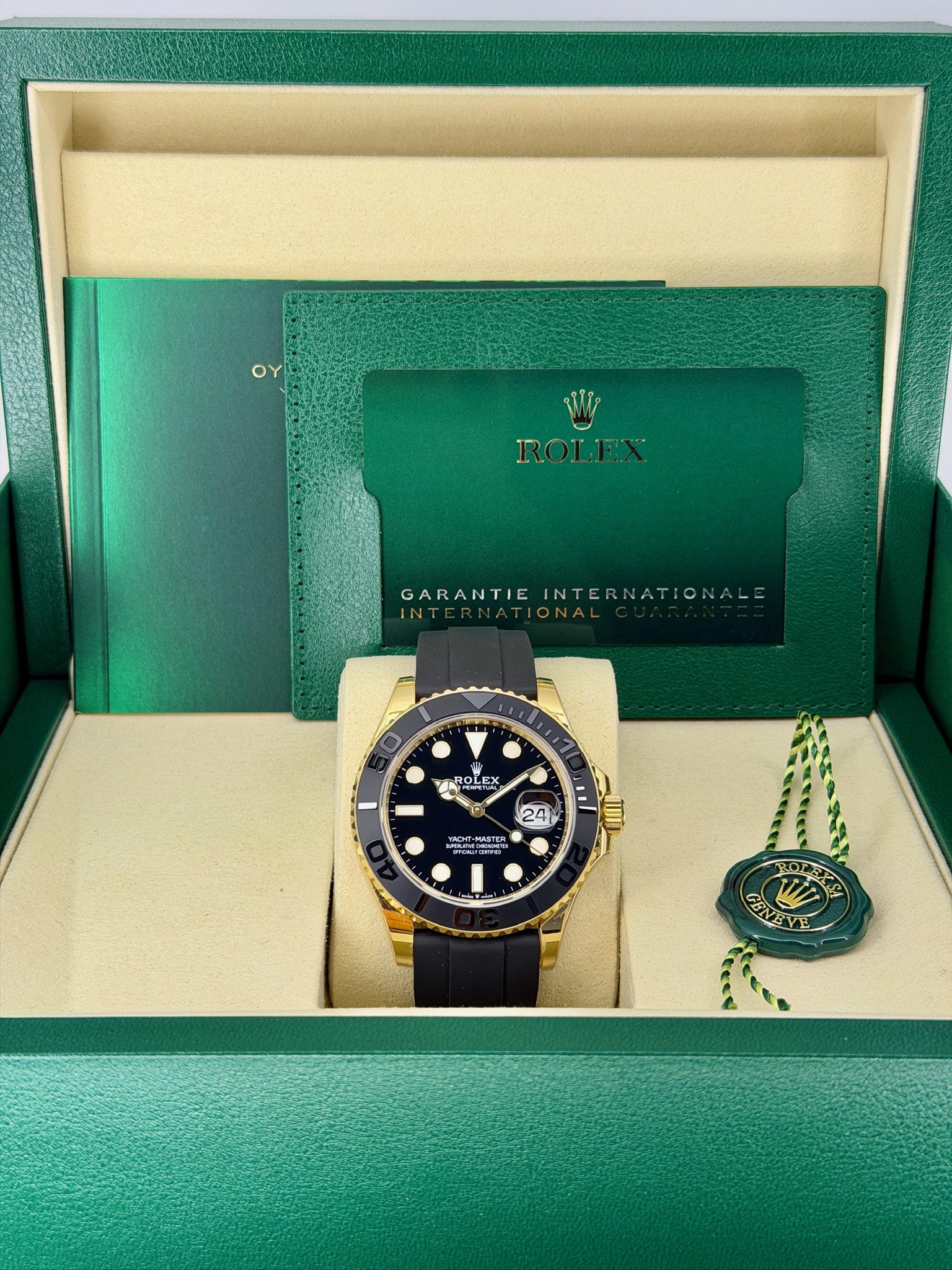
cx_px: 476
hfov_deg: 30.3
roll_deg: -0.4
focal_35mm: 48
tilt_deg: -25.2
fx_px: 1760
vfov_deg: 39.7
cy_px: 635
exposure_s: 1/135
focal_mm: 6.76
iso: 50
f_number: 1.78
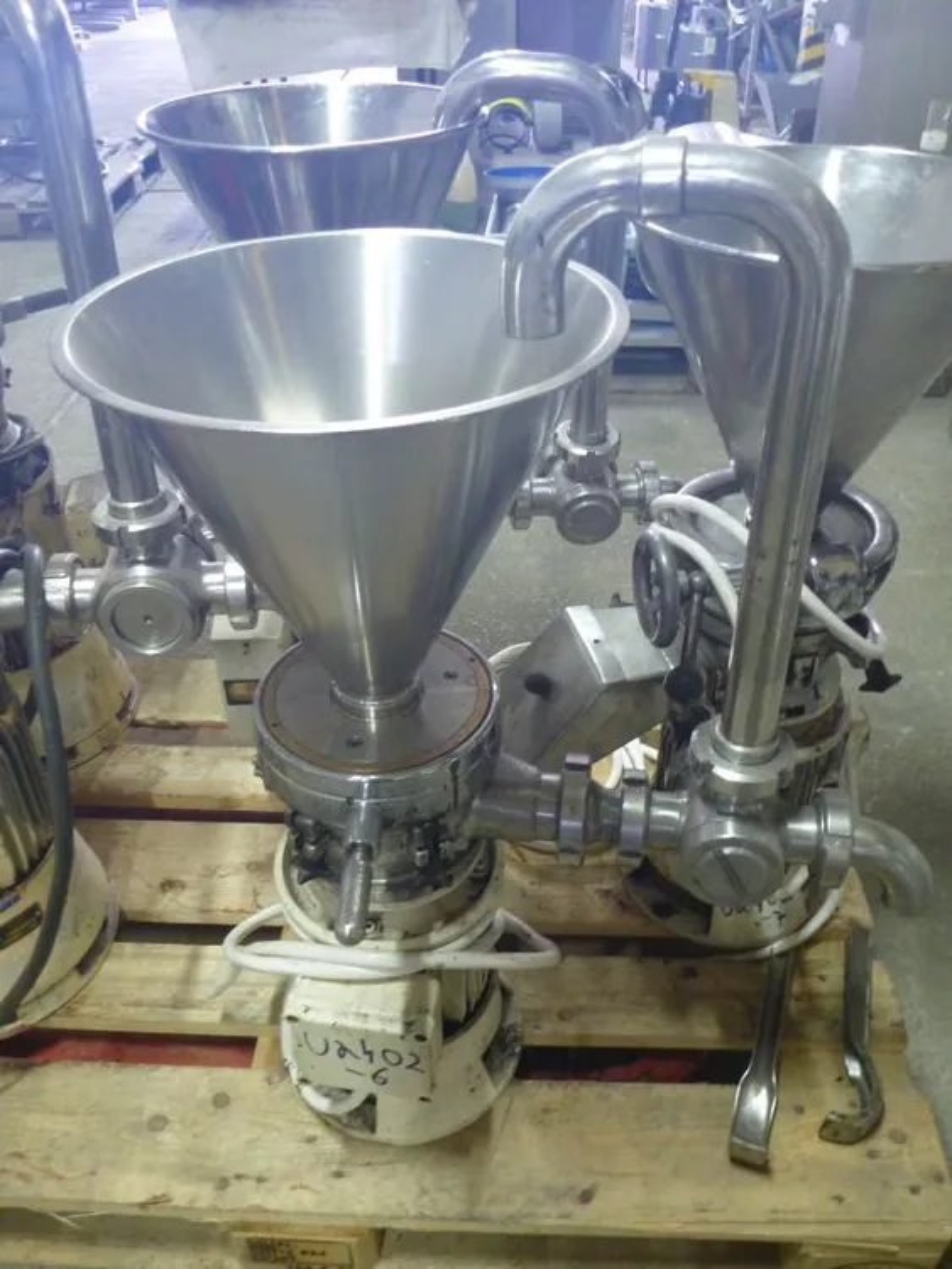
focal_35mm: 28
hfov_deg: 49.8
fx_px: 1026
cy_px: 634
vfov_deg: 63.4
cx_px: 476
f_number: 3.3
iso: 400
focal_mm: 4.9
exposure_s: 1/5
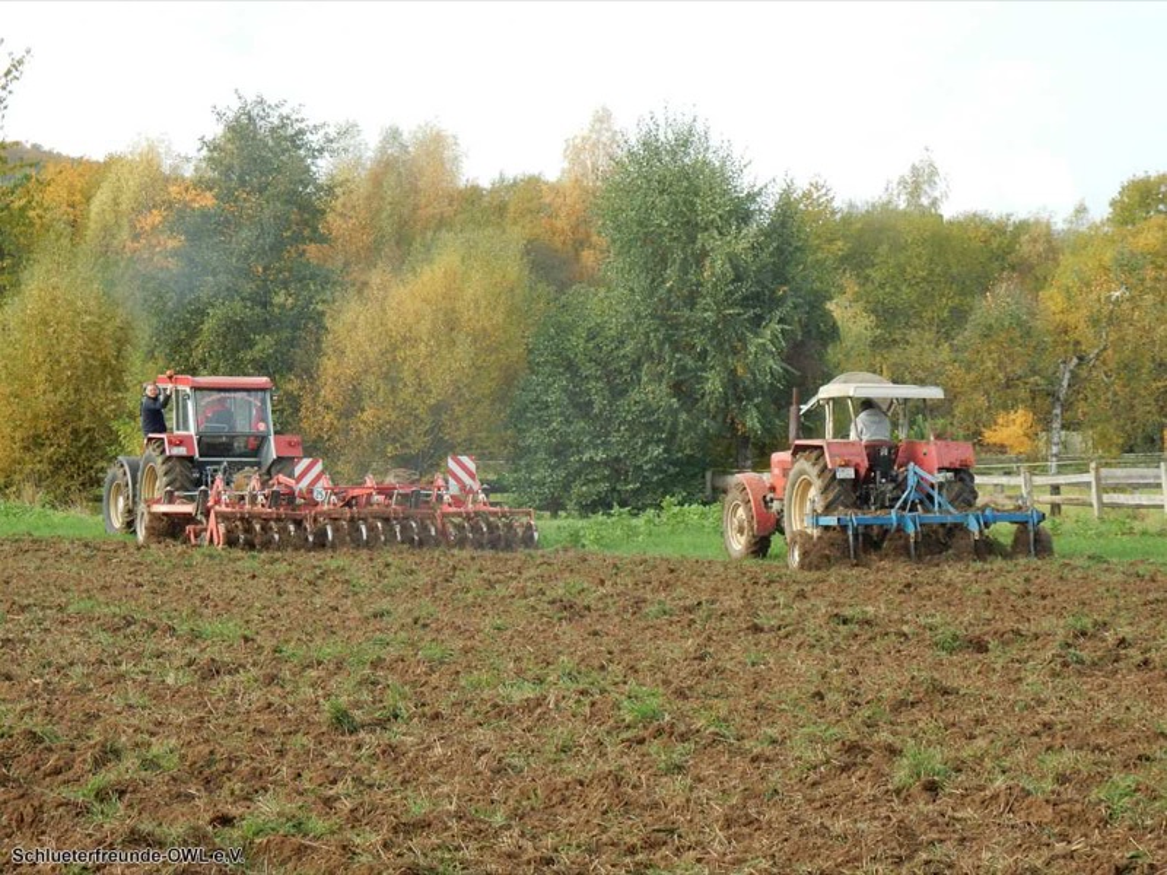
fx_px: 4686
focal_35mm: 139
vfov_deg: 10.7
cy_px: 438
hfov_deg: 14.2
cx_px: 584
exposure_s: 1/250
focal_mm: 24.7
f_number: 6
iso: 250
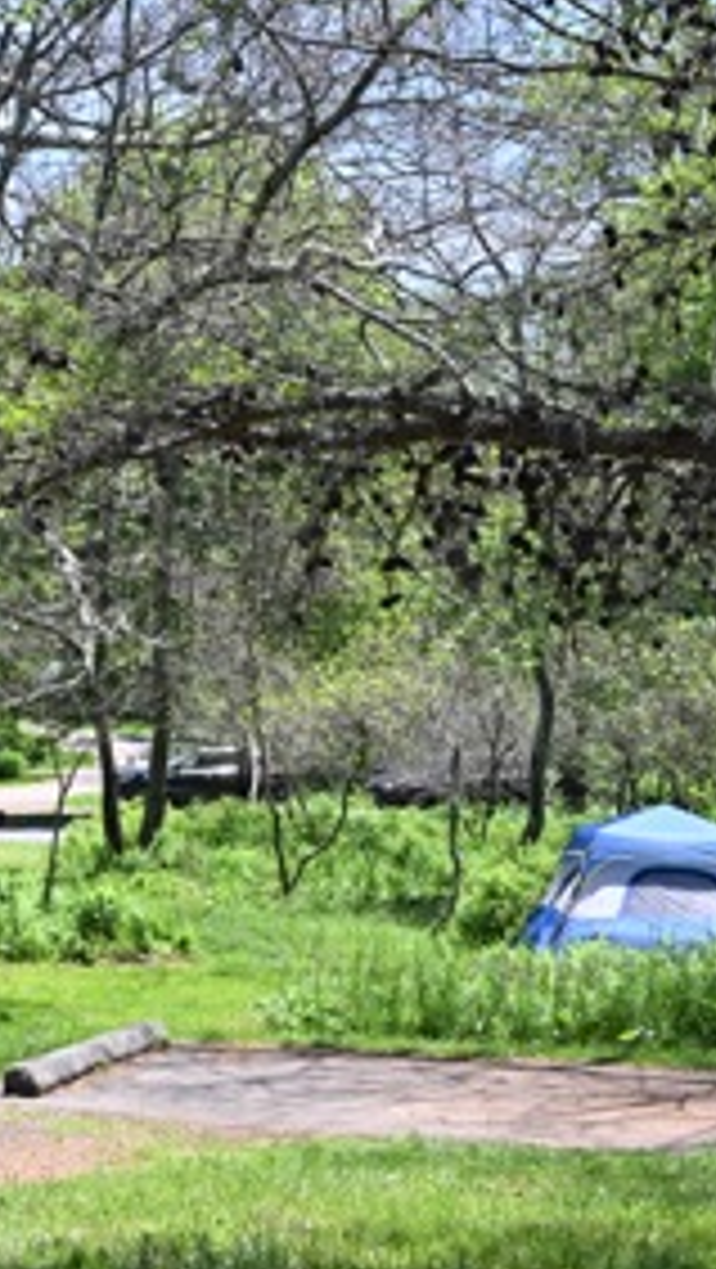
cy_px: 580
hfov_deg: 13.3
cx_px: -122
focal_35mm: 89
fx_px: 2999
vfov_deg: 23.9
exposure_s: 1/50
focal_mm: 50
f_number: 13
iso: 110
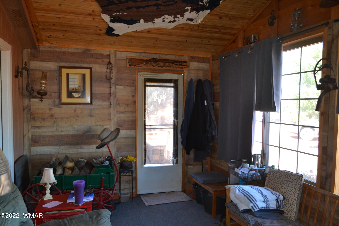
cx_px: 170
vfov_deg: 47.9
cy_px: 113
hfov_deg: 67.4
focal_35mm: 27
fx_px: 254
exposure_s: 1/60
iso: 400
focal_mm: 18
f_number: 4
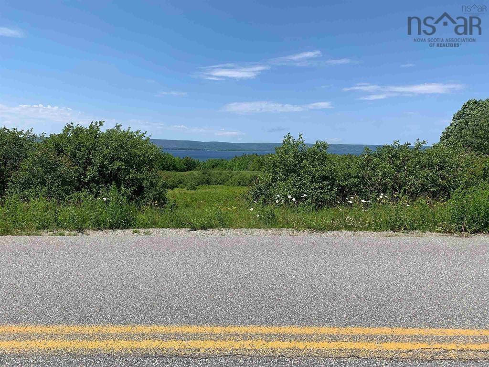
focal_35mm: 26
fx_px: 367
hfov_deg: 67.3
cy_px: 184
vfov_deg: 53.1
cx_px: 244
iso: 25
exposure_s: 1/2611
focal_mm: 4.25
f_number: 1.8
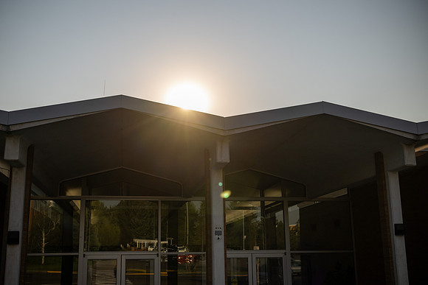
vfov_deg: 32.7
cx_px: 207
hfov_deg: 47.5
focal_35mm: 41
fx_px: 486
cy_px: 145
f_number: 4
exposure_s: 1/6400
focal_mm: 39
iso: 200
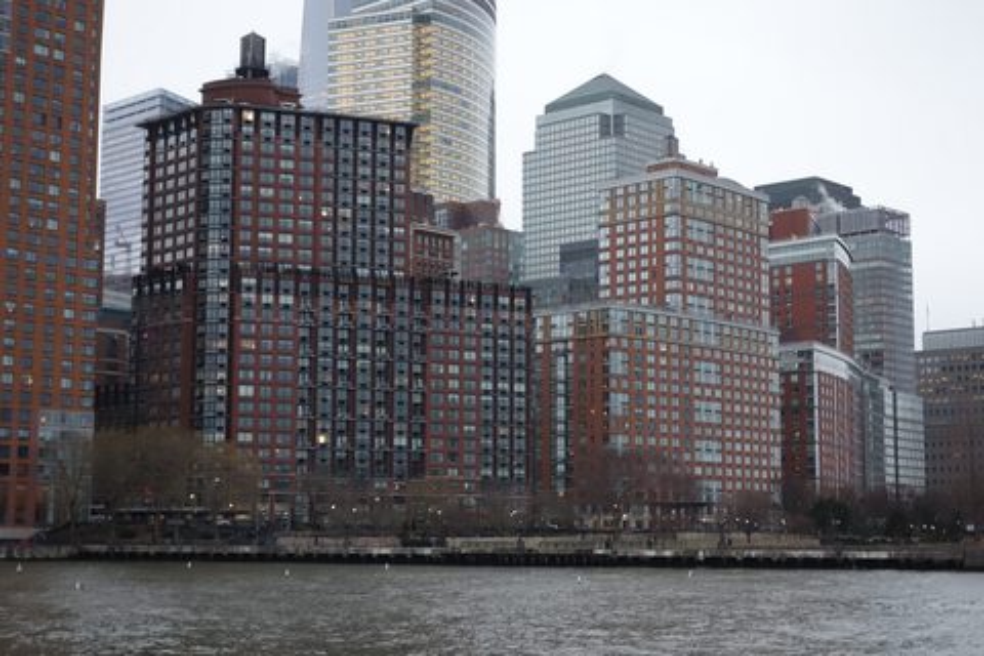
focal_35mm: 60
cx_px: 492
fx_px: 1640
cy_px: 328
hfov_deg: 33.4
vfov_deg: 22.6
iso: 1000
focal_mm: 22.25
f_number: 3.5
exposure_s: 1/250
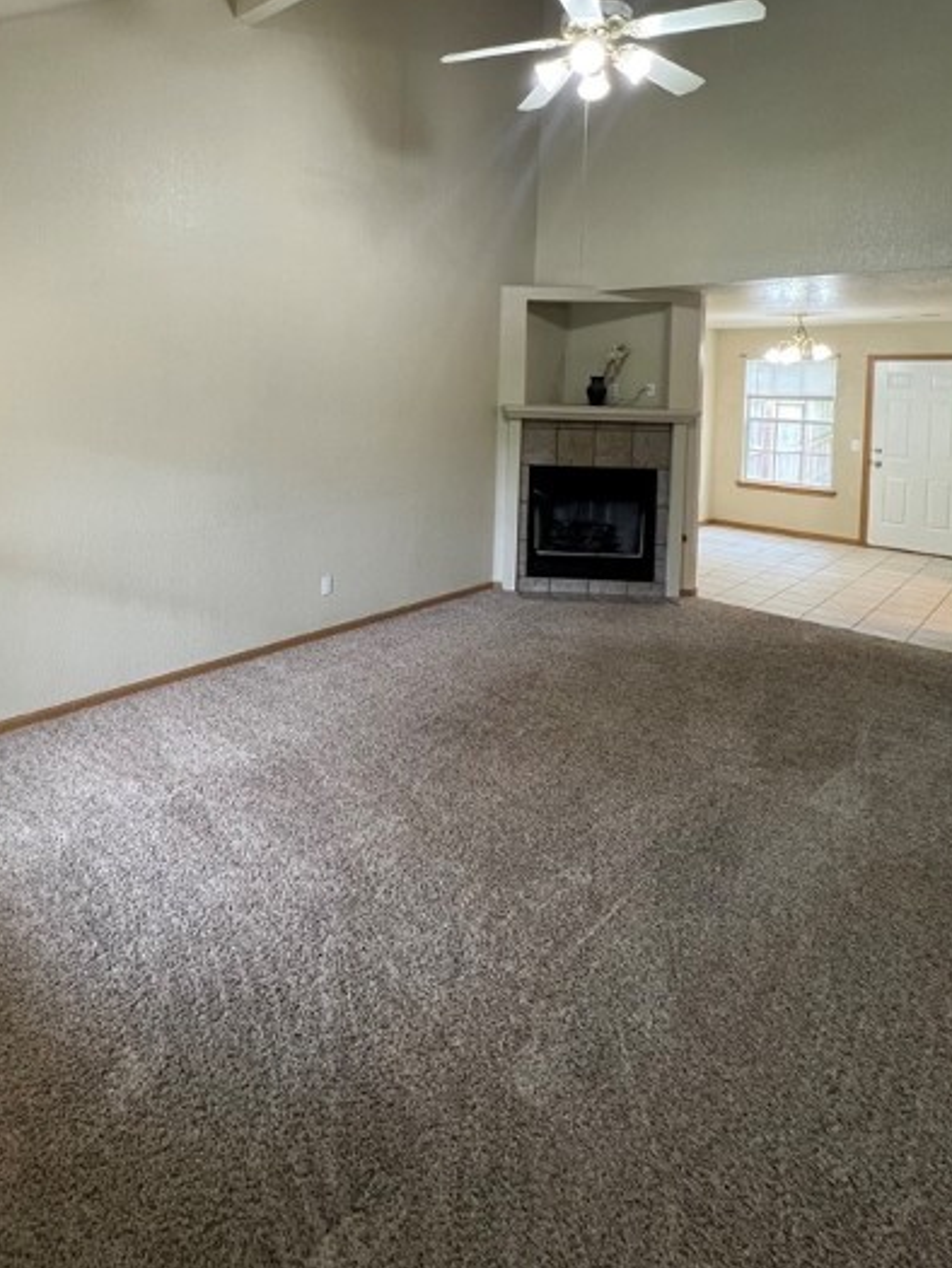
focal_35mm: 19
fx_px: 696
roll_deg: -0.8
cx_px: 283
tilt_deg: -0.2
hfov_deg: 66.0
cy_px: 399
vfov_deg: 81.1
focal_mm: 1.57
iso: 160
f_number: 1.8
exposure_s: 1/60
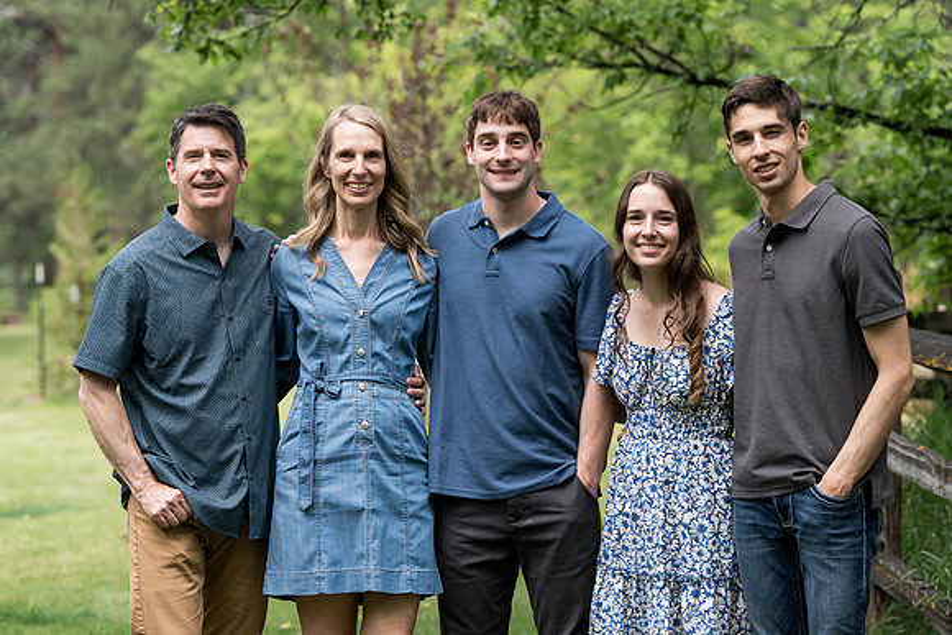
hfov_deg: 16.8
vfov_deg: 11.2
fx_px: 3227
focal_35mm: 122
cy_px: 318
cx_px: 476
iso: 2500
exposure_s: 1/160
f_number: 4.5
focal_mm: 122
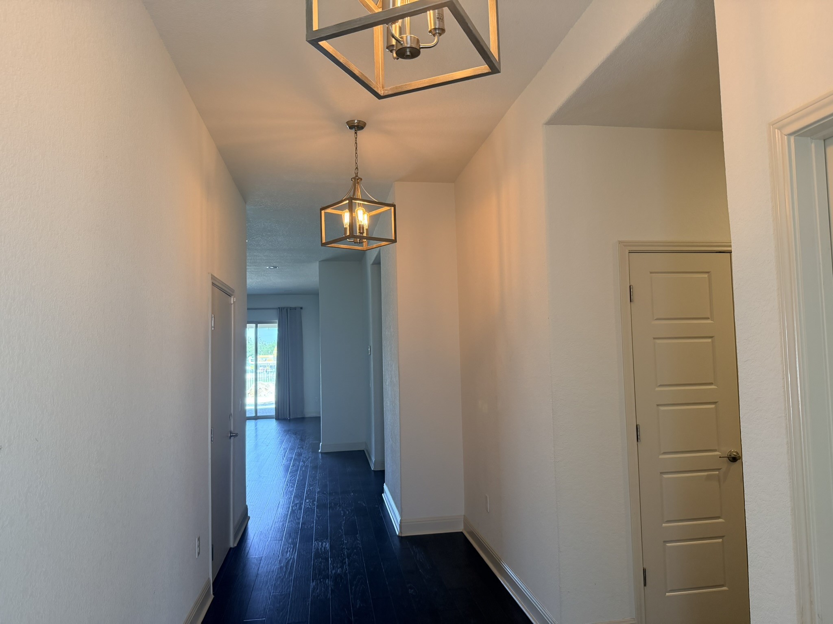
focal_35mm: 24
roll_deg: +1.1
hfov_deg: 71.6
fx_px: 578
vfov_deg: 56.8
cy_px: 312
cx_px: 416
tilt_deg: +3.5
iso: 200
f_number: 1.78
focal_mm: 6.76
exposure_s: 1/120
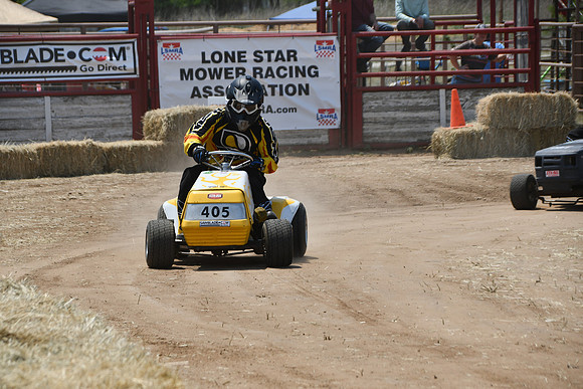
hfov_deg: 8.9
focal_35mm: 232
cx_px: 292
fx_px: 3758
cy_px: 194
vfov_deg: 5.9
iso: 100
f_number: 8
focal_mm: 155
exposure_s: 1/500
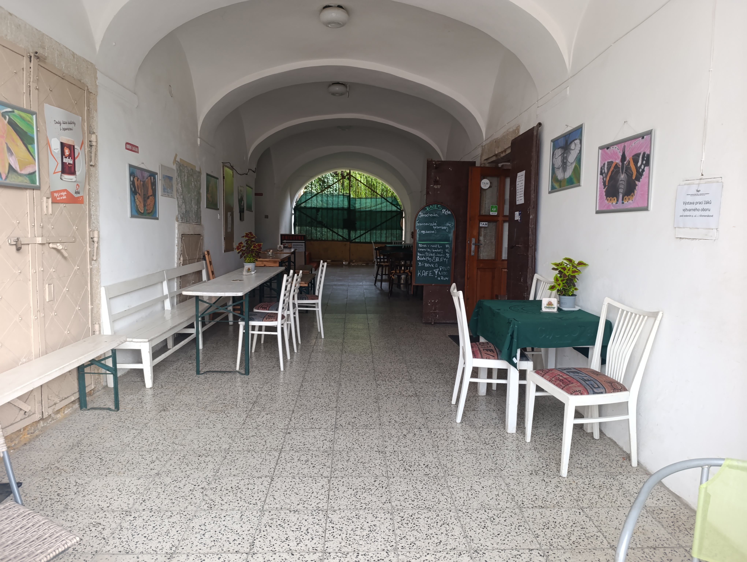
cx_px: 374
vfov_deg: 59.0
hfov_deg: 73.8
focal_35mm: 23
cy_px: 281
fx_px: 497
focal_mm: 6.14
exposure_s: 1/100
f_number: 1.6
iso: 640
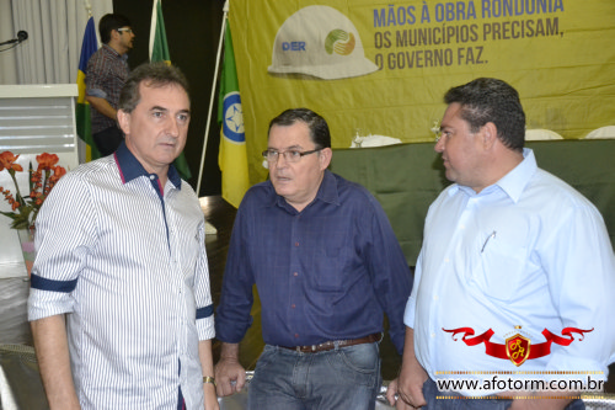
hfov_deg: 49.6
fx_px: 666
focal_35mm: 39
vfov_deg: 34.2
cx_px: 308
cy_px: 205
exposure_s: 1/60
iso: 3200
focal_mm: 26
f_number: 3.8
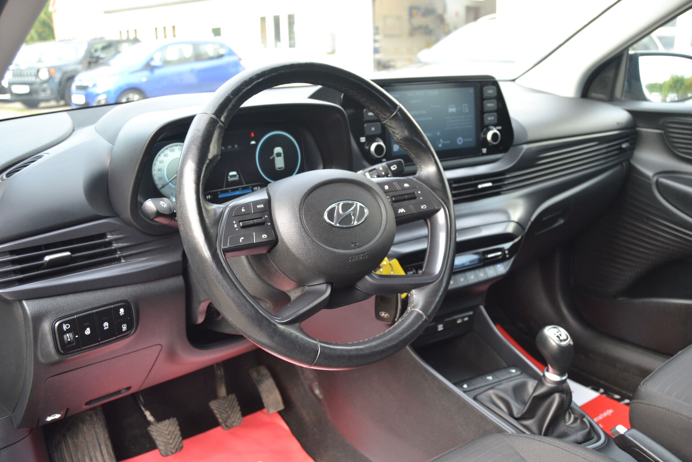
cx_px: 346
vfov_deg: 40.0
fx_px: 634
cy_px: 231
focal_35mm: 33
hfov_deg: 57.2
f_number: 5
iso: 400
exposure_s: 1/100
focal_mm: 22
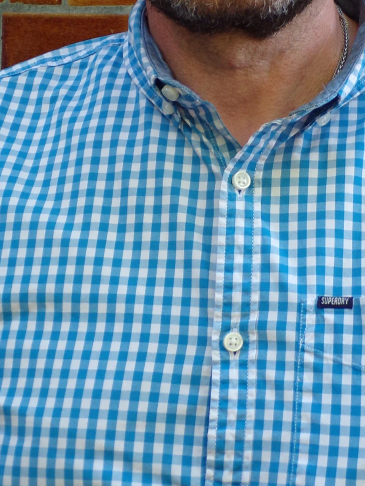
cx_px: 255
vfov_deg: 18.6
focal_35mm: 104
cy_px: 51
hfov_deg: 14.2
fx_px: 1462
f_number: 3.5
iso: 80
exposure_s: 1/52
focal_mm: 8.7
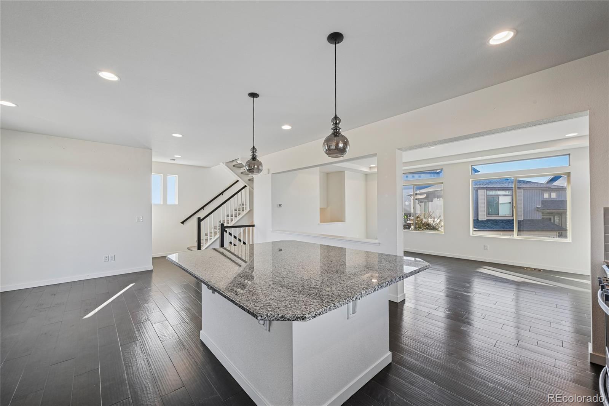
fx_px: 237
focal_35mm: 14
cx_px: 304
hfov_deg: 104.3
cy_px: 203
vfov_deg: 81.2
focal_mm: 14
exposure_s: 1/15
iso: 180
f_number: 11
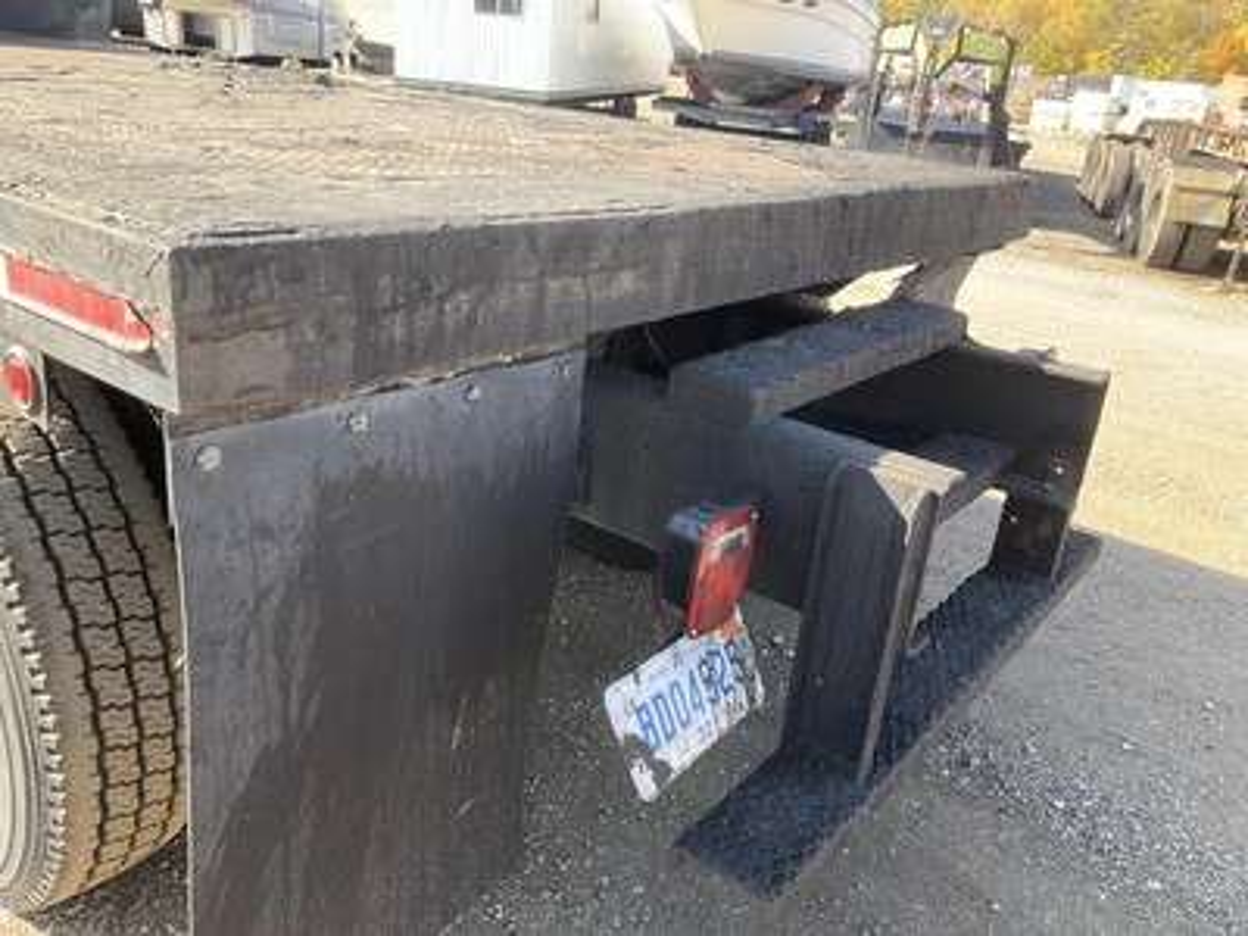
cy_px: 468
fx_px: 1046
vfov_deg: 48.2
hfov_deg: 61.7
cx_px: 624
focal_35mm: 29
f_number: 1.8
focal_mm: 3
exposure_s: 1/185
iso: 25
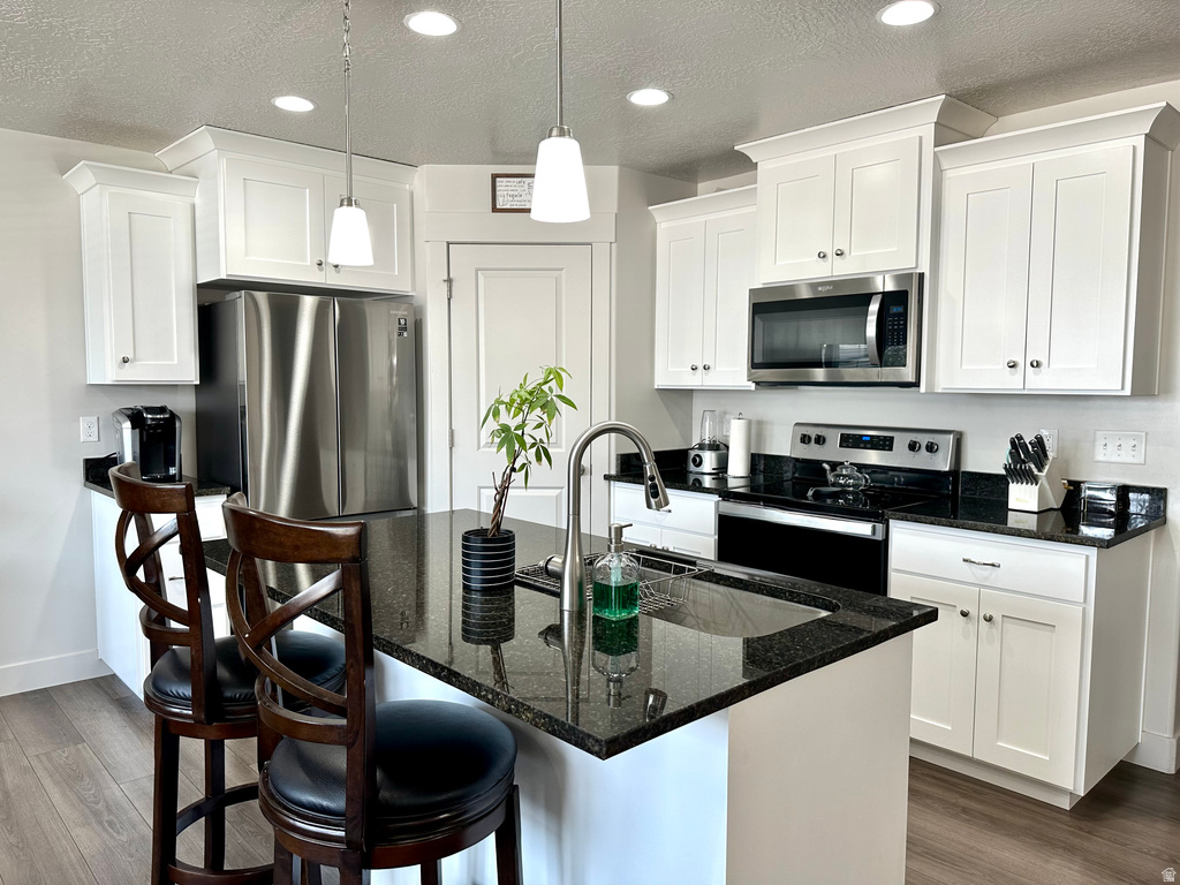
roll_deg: -0.6
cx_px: 590
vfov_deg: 56.8
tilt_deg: -4.0
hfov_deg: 71.6
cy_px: 442
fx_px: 818
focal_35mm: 24
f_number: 1.78
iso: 125
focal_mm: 6.86
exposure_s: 1/120
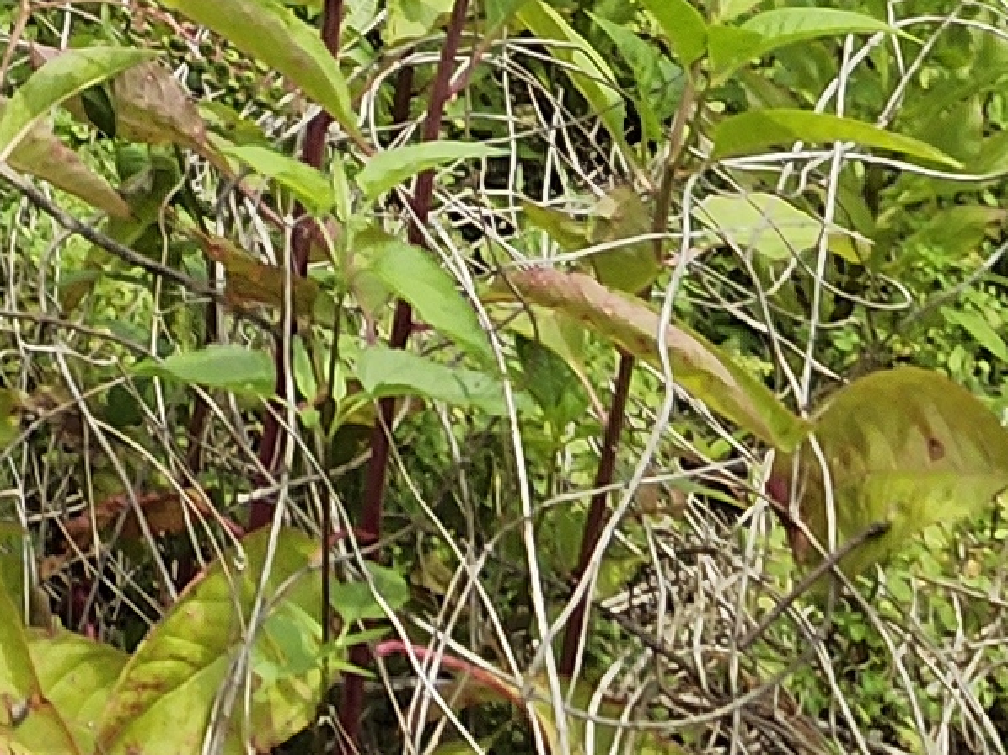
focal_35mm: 87
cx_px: -654
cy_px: -1200
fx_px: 2532
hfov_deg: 18.8
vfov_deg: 12.3
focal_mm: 1.74
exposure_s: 1/1829
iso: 40
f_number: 2.2
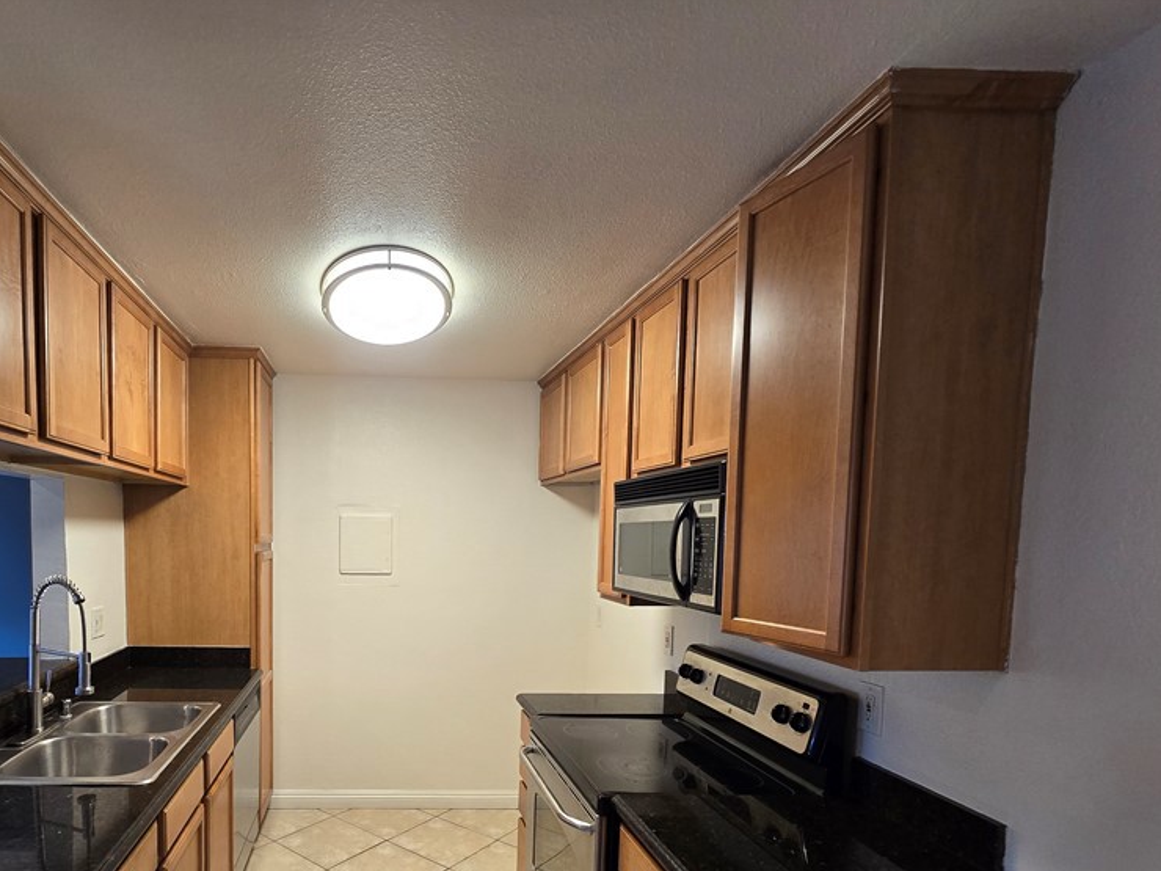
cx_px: 400
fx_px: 604
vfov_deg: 69.1
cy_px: 595
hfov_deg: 85.1
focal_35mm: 18
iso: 200
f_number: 2.2
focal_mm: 2.2
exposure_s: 1/60
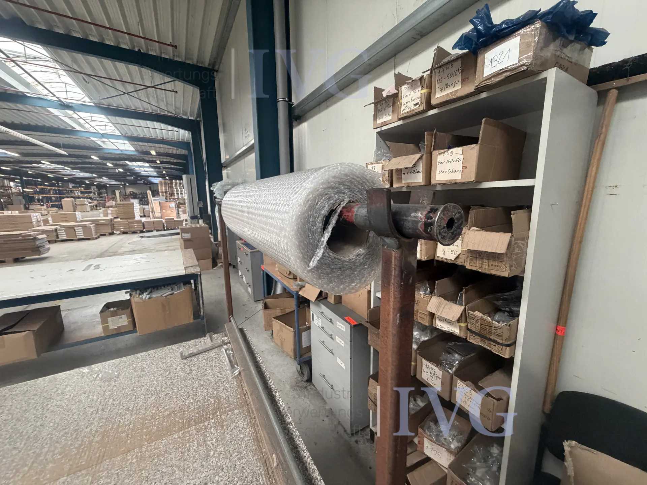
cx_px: 324
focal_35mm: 14
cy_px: 242
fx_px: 262
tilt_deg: -9.5
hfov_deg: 102.1
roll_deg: +2.0
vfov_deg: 85.7
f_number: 2.2
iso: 320
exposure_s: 1/86
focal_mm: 2.22
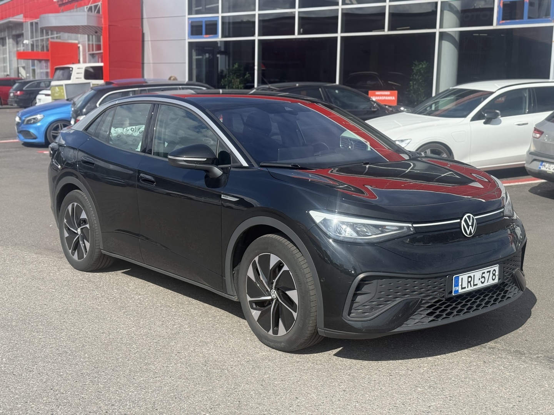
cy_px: 208
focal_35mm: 48
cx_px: 277
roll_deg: -1.8
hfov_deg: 39.7
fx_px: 768
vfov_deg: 30.3
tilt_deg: -8.4
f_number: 1.78
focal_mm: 6.76
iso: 100
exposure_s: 1/4098
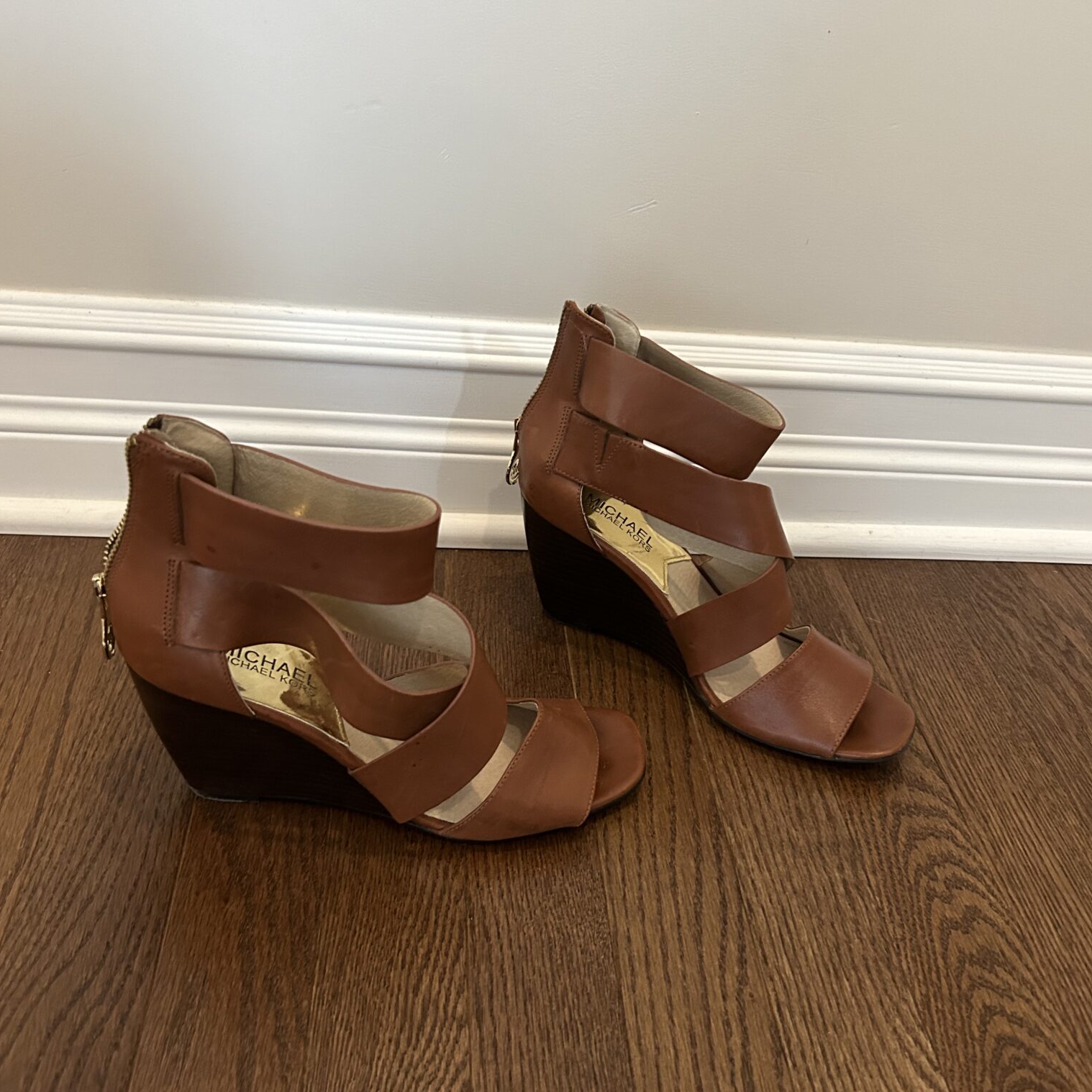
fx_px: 1106
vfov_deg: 52.5
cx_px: 545
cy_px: 586
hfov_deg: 52.5
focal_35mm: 31
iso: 500
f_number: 1.5
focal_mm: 5.7
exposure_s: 1/40
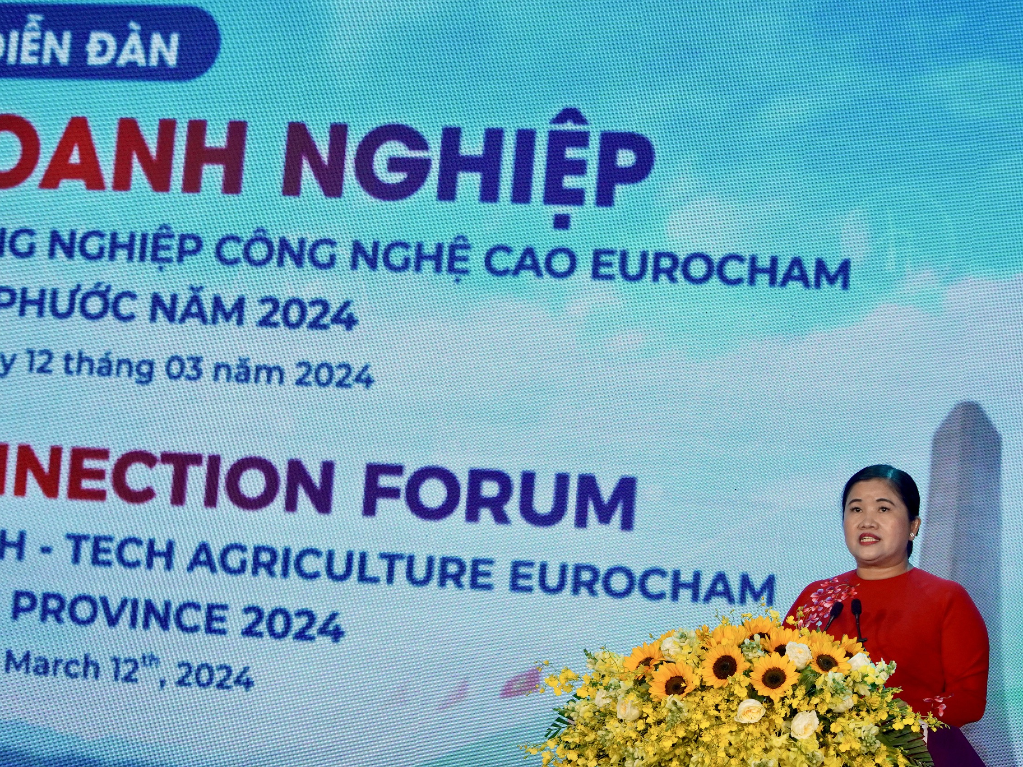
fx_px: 3369
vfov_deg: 13.0
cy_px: 383
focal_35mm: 114
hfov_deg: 17.3
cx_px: 479
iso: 1000
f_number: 5.6
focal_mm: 70
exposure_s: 1/250
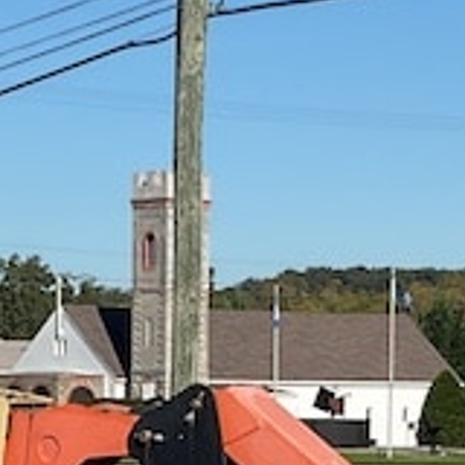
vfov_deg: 10.5
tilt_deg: -4.4
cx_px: 157
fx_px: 2492
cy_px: 573
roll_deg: -0.3
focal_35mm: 164
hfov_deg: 10.6
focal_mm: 3
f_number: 1.8
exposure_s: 1/2141
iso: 16
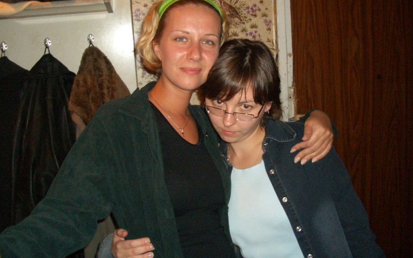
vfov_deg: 33.6
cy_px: 118
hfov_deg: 51.5
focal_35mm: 38
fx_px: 428
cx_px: 206
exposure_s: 1/60
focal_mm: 5.8
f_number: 2.6
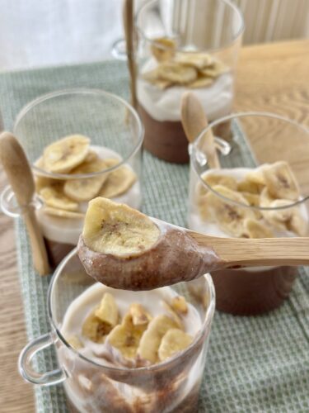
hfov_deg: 30.3
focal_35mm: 48
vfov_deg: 39.7
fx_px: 571
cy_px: 206
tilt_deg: -50.3
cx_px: 154
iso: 125
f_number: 1.78
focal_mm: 6.86
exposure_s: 1/100
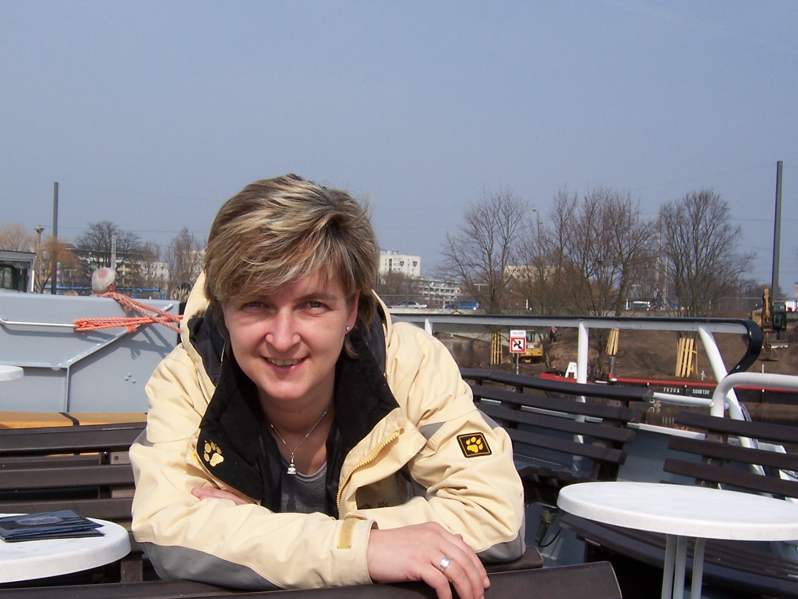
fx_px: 1222
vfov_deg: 27.5
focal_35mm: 53
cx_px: 305
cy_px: 363
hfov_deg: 36.0
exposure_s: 1/1000
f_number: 4.8
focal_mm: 6.7
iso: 80
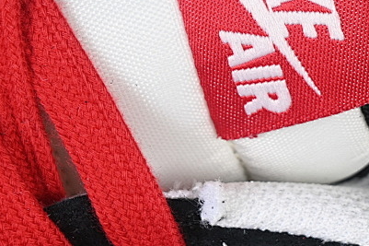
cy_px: 18
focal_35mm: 202
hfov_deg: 10.2
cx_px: 254
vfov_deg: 6.8
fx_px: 2070
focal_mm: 50
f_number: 6.3
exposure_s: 1/60
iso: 160
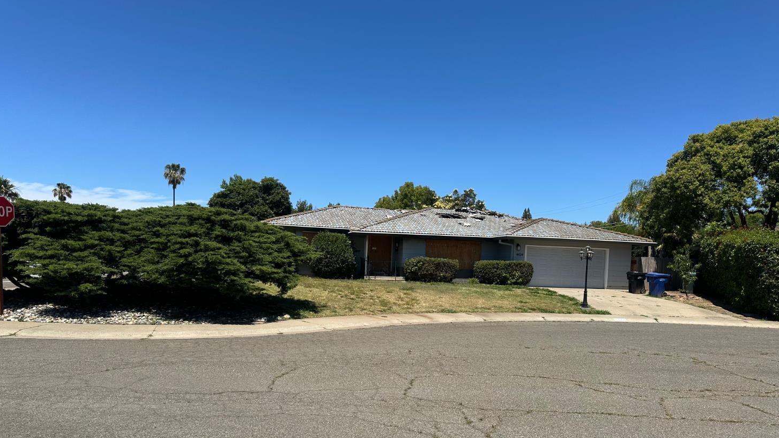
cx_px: 380
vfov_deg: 42.5
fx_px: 558
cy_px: 282
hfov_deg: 69.9
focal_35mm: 27
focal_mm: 6.86
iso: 80
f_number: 1.78
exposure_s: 1/5525
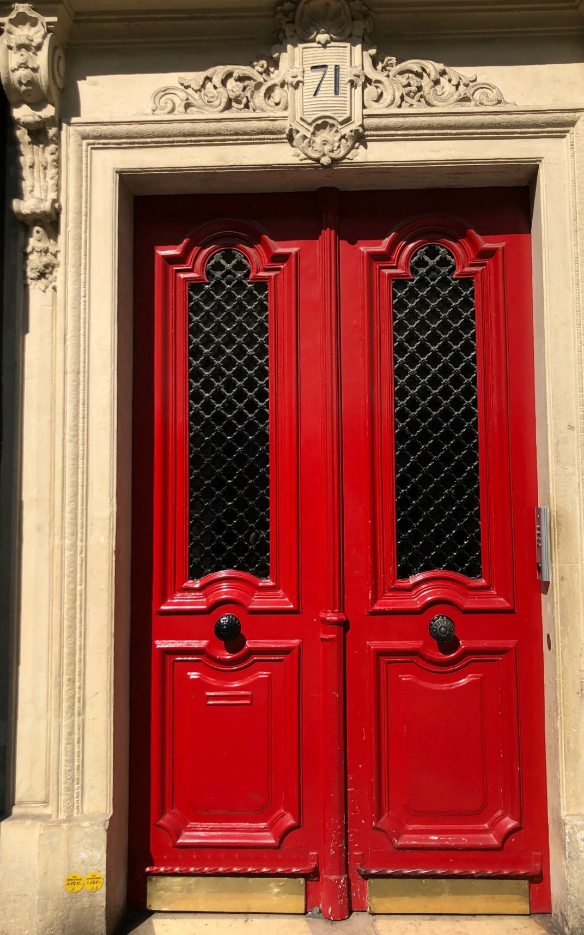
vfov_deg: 62.9
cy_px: 467
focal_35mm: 30
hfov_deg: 41.7
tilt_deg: +4.6
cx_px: 344
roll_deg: -0.5
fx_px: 764
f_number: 1.8
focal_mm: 3.99
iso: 20
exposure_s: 1/2315
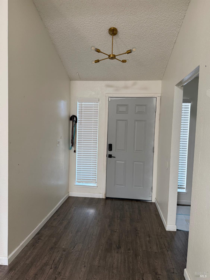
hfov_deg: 56.8
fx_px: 194
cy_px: 140
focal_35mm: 24
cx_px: 105
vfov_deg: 71.6
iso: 200
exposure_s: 1/104
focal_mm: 6.76
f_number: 1.78
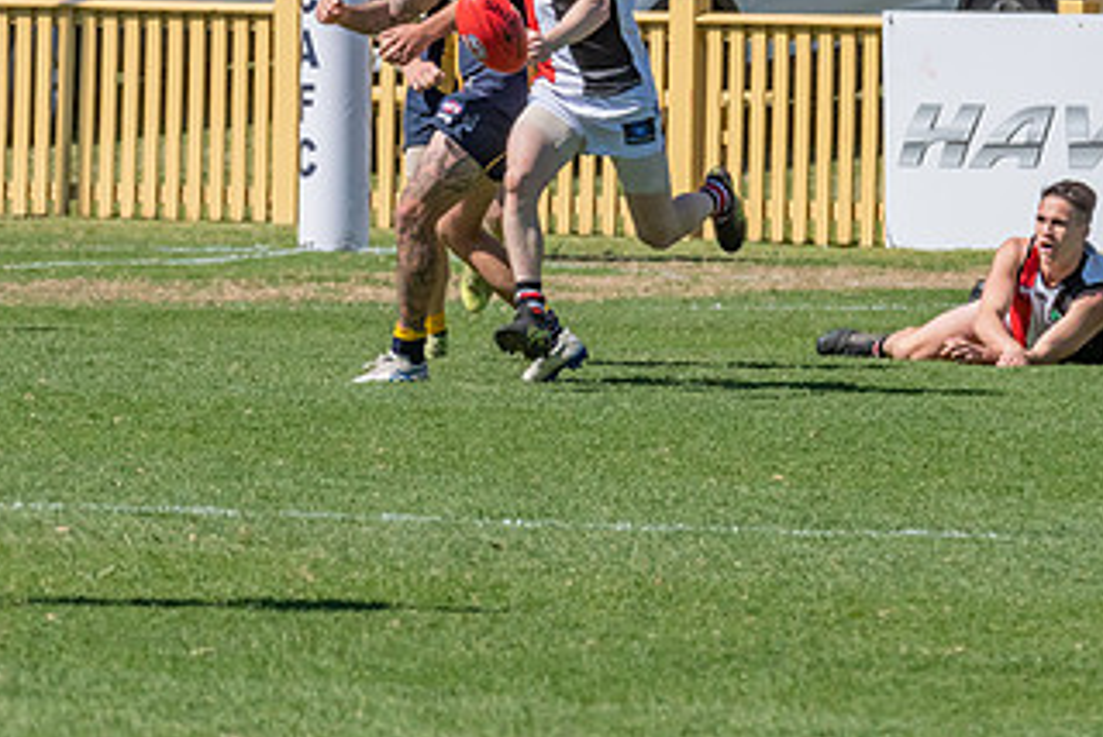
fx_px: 28121
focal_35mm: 917
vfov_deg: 1.5
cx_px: 287
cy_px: 131
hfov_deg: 2.2
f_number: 13
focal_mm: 320
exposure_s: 1/2500
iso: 800
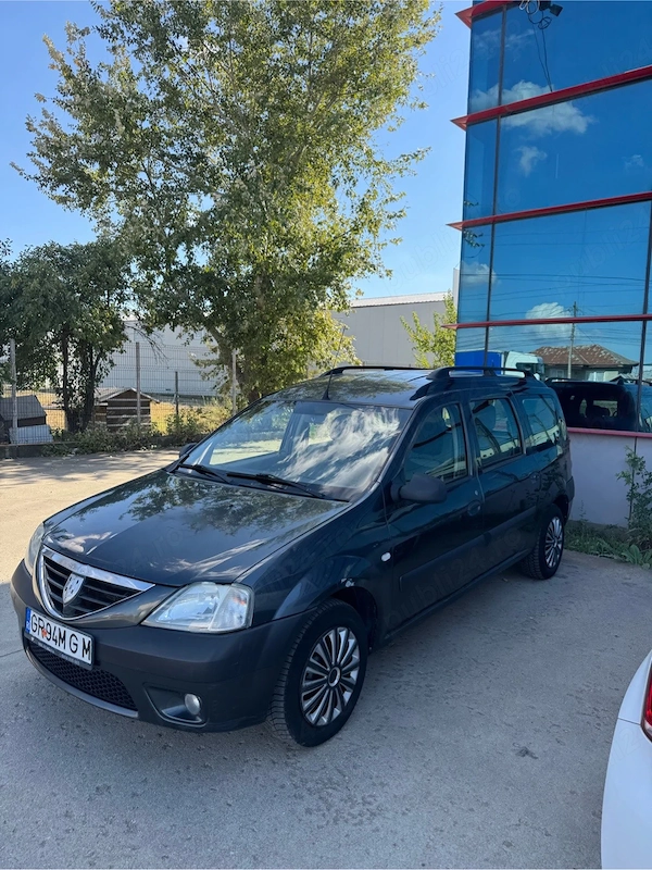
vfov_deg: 71.6
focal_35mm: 24
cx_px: 326
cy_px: 435
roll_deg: -1.1
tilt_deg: -5.1
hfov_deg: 56.8
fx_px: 603
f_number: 1.78
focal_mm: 6.76
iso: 80
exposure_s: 1/1059
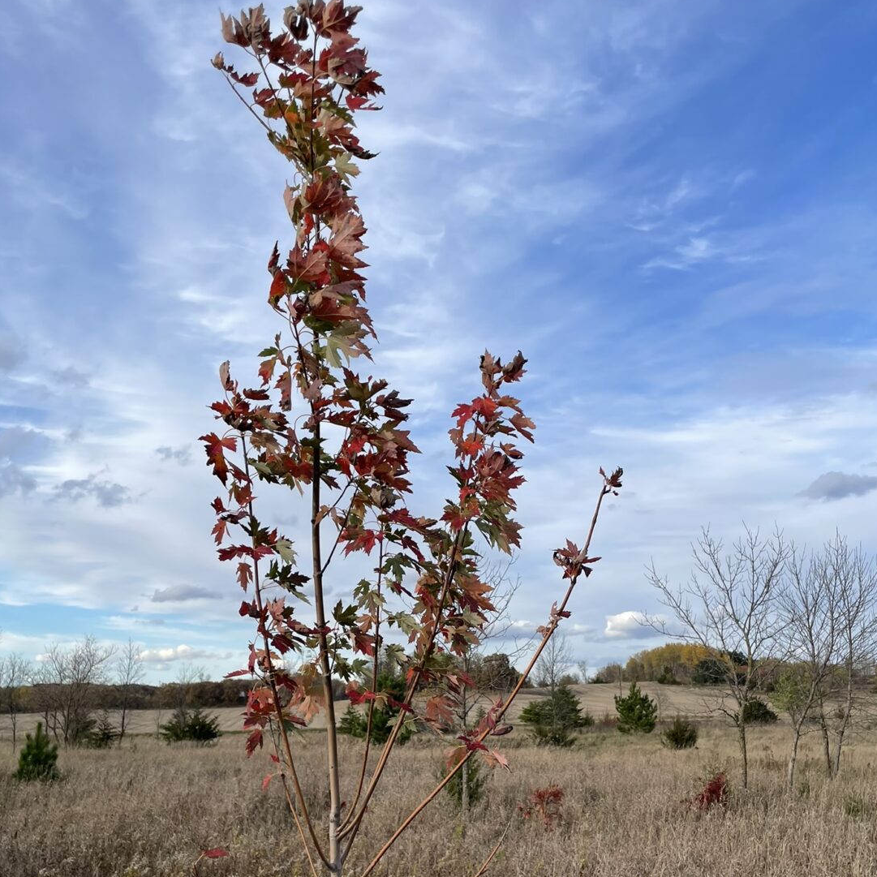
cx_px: 446
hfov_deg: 48.4
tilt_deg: +7.3
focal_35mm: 34
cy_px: 548
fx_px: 975
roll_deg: -0.7
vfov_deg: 48.0
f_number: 1.6
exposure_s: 1/1984
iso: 32
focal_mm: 4.2
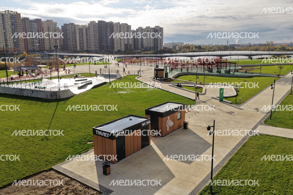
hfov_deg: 65.5
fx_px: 228
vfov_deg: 46.4
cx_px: 146
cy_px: 98
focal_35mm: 28
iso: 100
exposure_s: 1/50
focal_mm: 14.45
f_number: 4.5
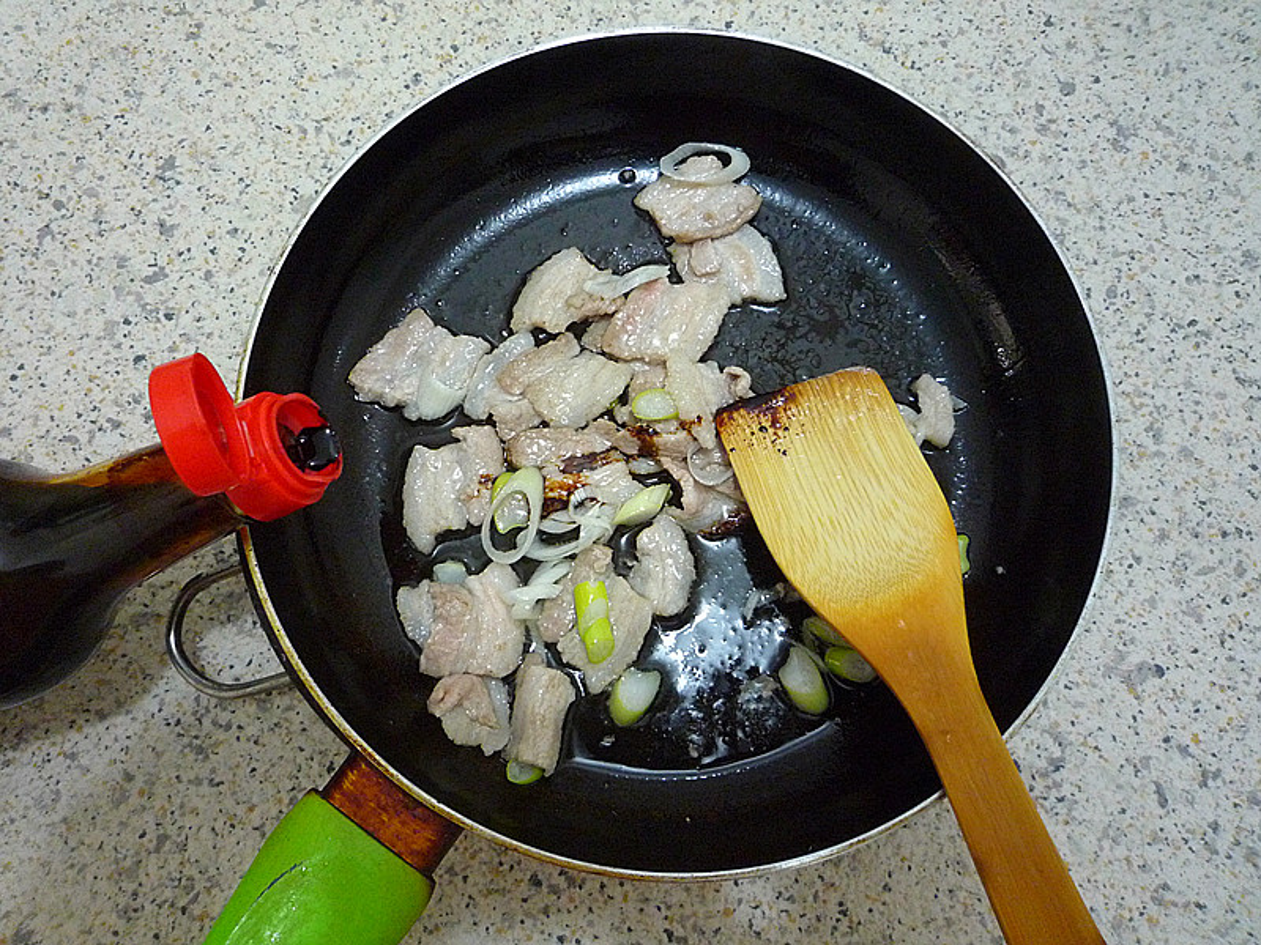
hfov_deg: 69.4
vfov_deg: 54.9
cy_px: 472
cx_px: 630
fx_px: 911
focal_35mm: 25
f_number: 2.8
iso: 400
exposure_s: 1/15
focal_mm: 4.4
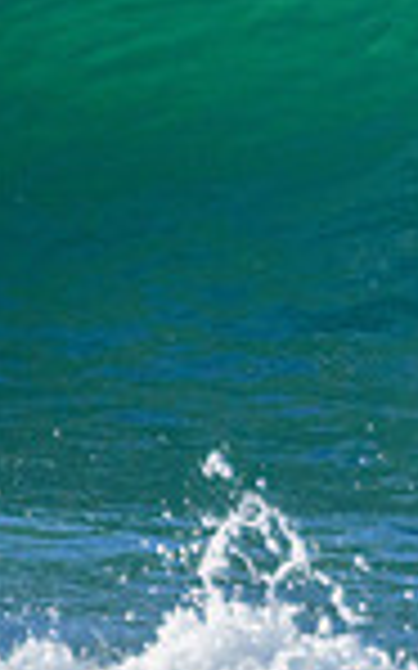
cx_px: 1299
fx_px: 58109
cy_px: -115
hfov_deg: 0.4
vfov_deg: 0.7
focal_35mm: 3185
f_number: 11
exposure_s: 1/2000
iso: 1400
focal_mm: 800
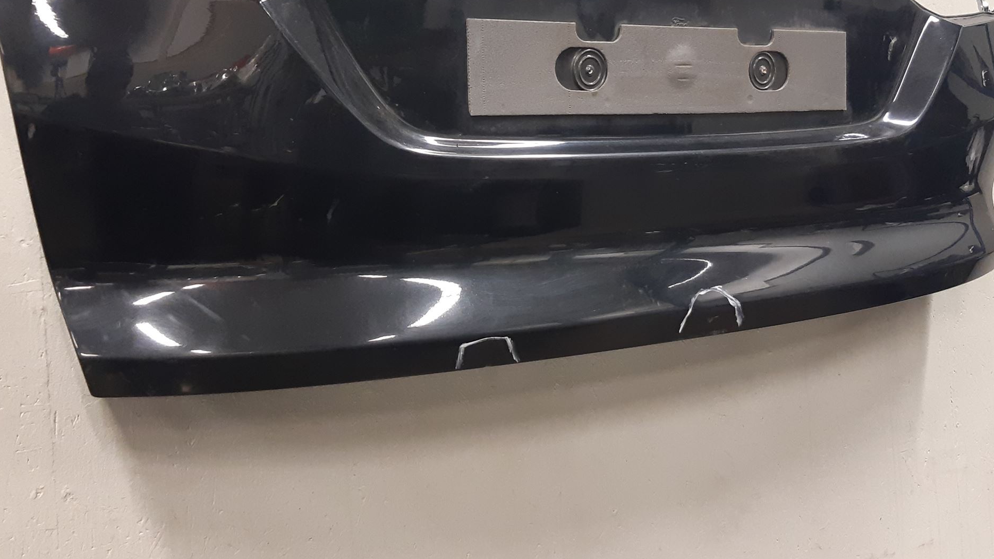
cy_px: 223
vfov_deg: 37.6
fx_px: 817
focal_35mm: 31
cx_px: 505
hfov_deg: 62.6
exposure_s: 1/33
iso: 200
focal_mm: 3.93
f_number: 1.7
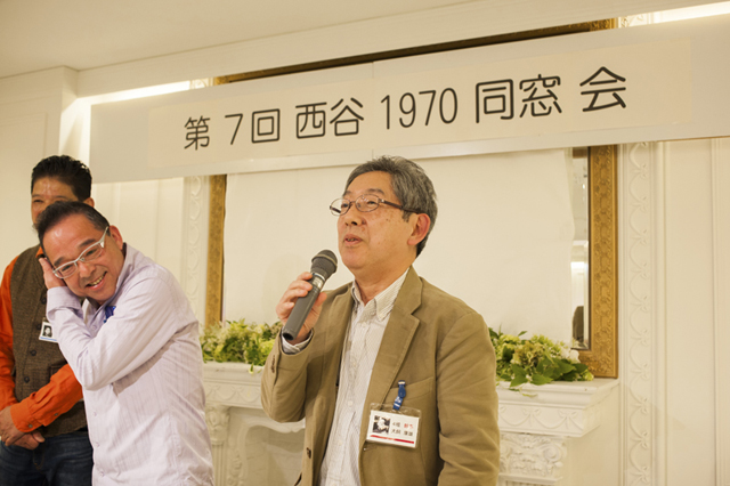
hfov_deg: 54.5
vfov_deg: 37.8
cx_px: 365
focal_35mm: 35
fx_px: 709
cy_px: 243
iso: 640
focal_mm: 35
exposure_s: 1/100
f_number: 5.6
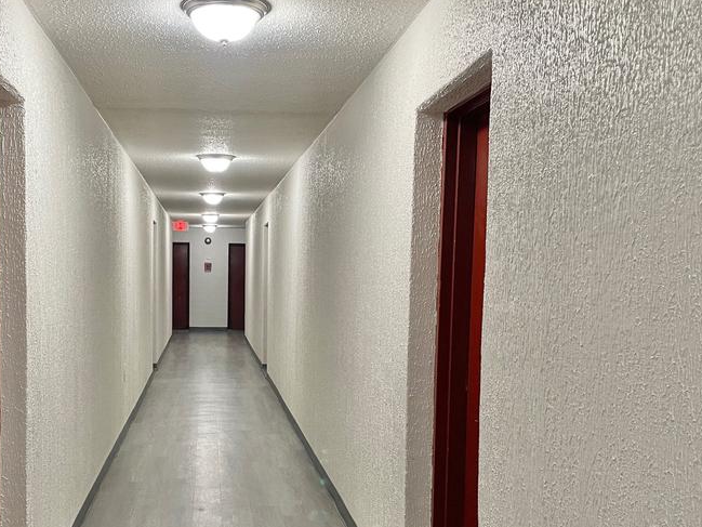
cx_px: 250
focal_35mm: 41
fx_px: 832
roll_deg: -0.8
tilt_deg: -4.4
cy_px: 353
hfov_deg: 45.3
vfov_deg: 34.8
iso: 160
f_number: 1.6
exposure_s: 1/60
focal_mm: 4.2
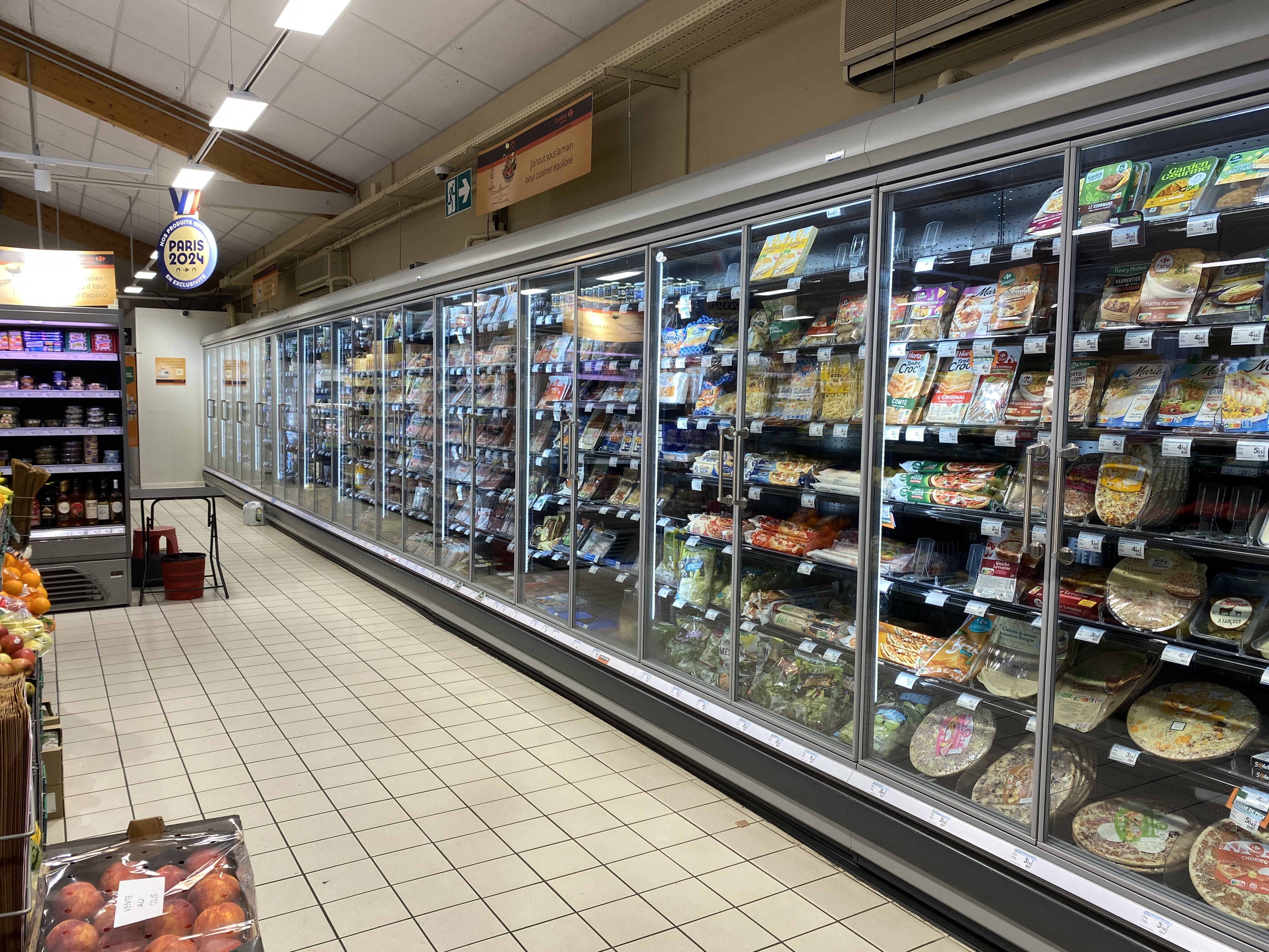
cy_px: 476
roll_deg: -0.7
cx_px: 634
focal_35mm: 26
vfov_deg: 53.1
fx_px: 953
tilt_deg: -4.4
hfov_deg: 67.3
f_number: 1.8
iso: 50
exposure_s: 1/100
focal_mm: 4.25
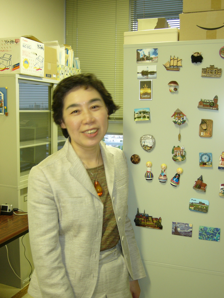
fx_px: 328
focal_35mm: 38
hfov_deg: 37.7
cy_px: 149
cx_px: 112
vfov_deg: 49.0
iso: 100
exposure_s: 1/8
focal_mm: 6.3
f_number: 2.9
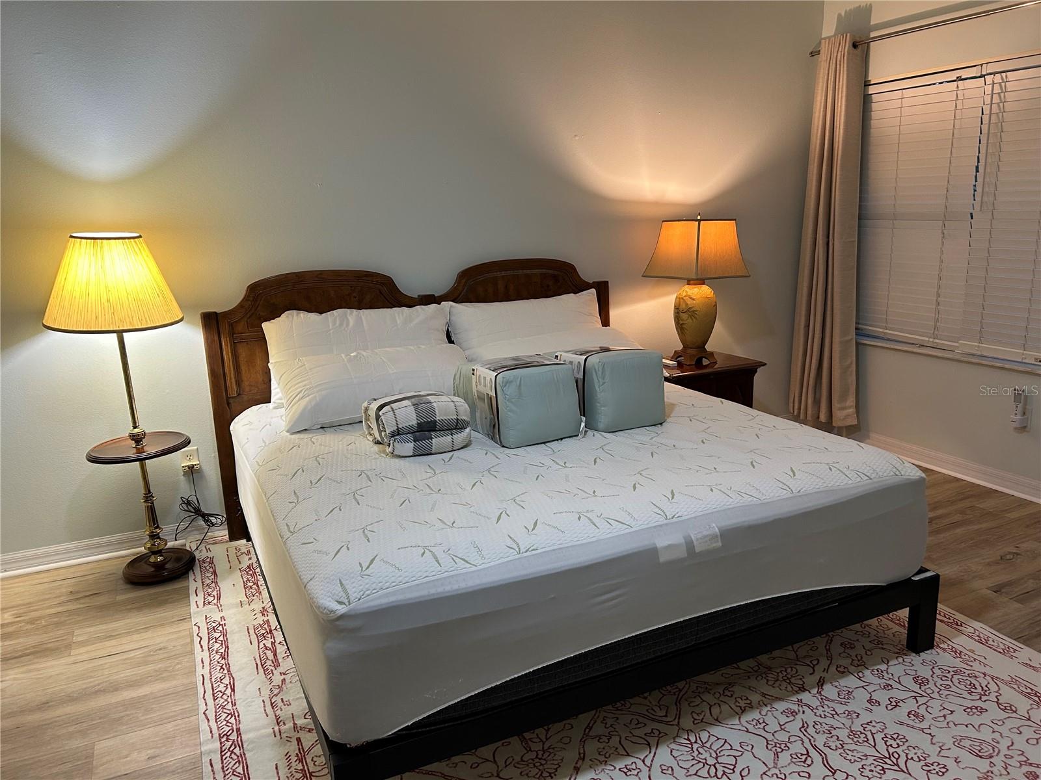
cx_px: 520
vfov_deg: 53.1
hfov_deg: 67.3
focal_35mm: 26
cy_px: 390
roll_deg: +1.9
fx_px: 782
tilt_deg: -13.5
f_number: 1.5
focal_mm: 5.7
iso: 125
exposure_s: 1/60
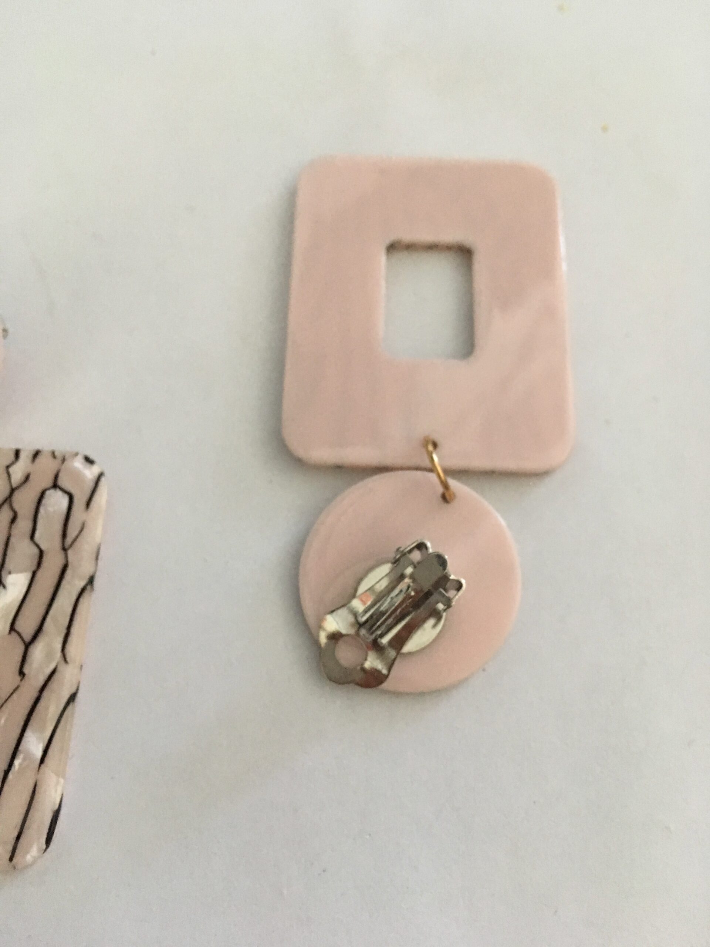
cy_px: 474
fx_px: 793
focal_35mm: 29
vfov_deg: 61.7
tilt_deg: -70.3
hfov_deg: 48.2
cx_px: 355
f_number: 2.2
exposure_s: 1/25
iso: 200
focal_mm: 4.15
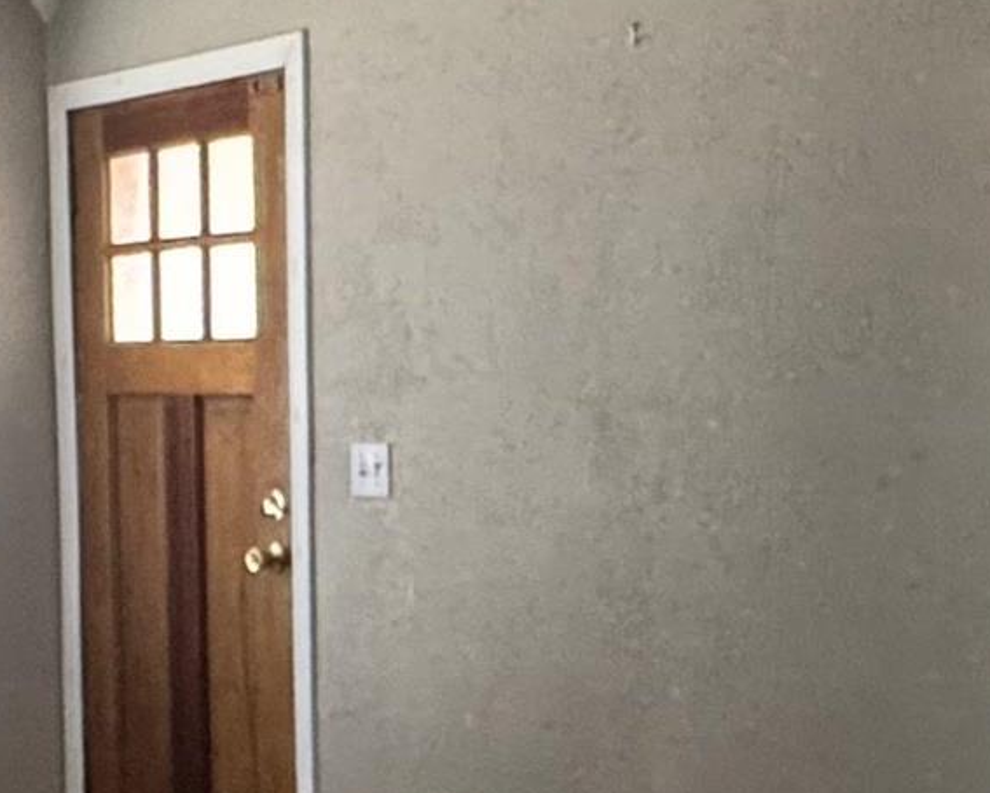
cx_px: -160
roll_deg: +2.5
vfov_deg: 20.7
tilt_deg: -3.8
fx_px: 2169
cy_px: 508
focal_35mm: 74
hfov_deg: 23.7
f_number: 2.2
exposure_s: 1/99
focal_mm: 2.22
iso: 250
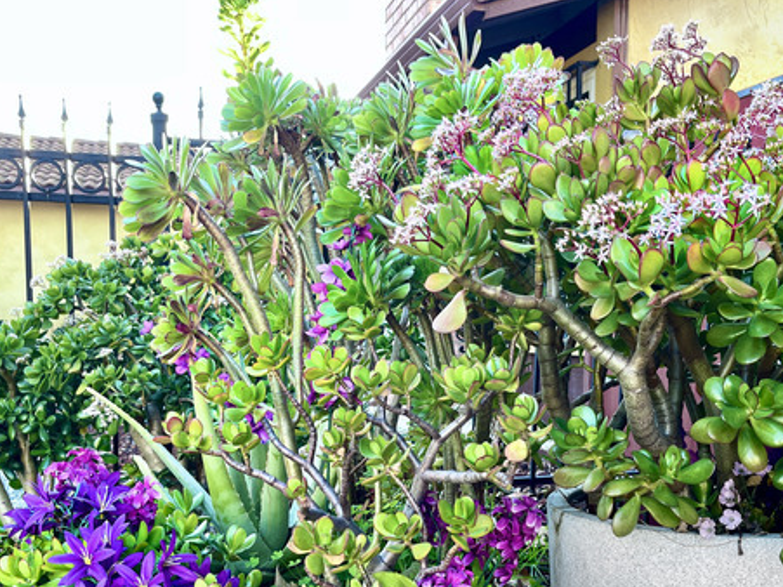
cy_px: 410
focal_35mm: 37
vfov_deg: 38.0
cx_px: 414
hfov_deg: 50.1
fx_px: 837
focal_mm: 5.1
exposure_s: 1/121
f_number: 1.6
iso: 40
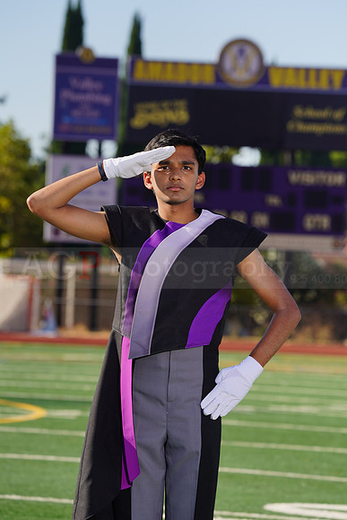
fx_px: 3395
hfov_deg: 5.9
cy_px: 260
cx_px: 174
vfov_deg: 8.8
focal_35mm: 235
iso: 100
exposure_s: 1/250
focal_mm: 235
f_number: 9
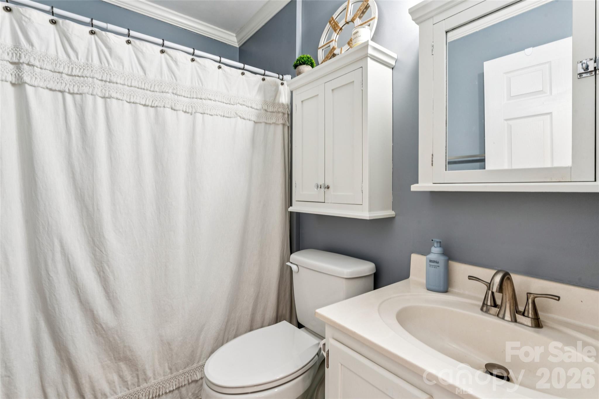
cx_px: 300
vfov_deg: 72.4
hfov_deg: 95.3
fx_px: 273
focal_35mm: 16
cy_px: 200
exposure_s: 1/1.25
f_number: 13
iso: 100
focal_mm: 16.4
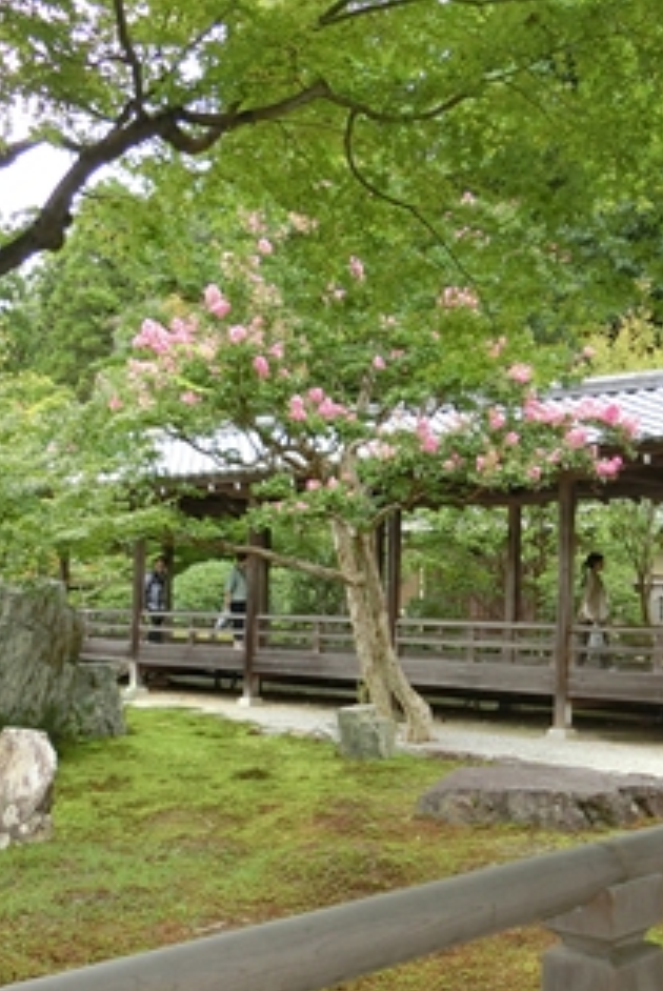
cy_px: 612
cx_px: 508
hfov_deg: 30.7
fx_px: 1185
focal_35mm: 43
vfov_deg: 45.1
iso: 80
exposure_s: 1/125
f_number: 3.5
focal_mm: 4.5
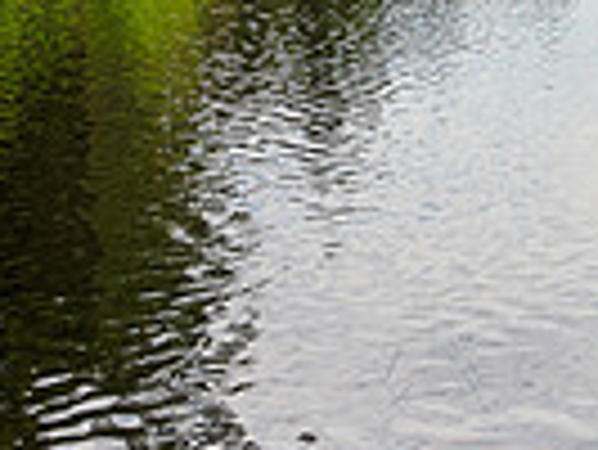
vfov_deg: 13.4
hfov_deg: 17.4
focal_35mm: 107
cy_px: -137
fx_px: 1850
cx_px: 742
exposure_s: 1/250
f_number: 8
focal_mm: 12
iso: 200
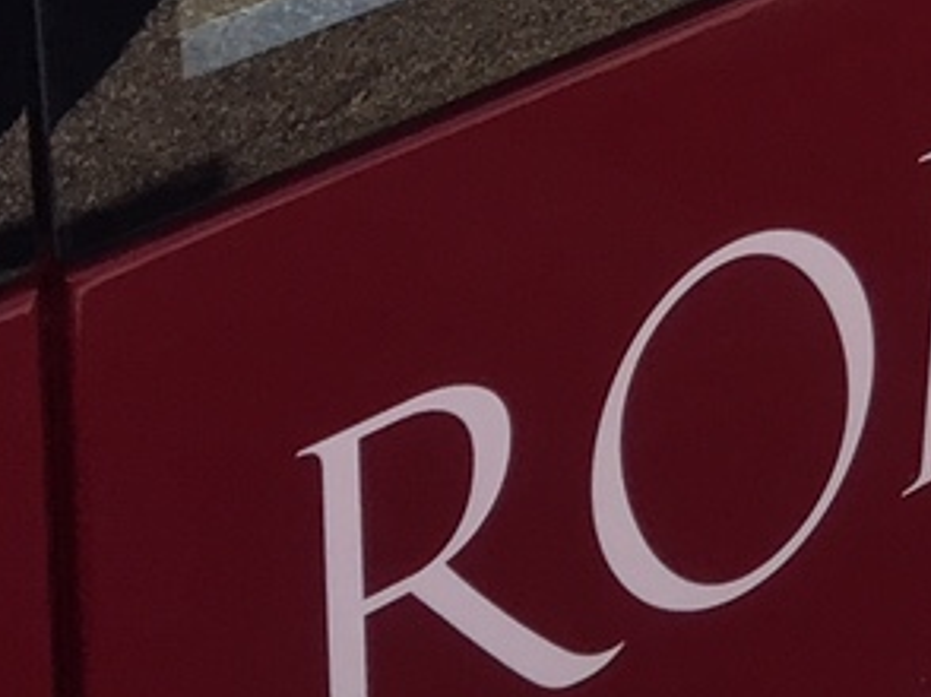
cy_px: -1207
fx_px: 4327
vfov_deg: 8.2
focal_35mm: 161
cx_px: 1672
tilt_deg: -5.8
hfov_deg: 11.4
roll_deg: +1.9
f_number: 2.2
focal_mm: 4.15
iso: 32
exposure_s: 1/399
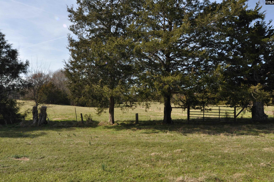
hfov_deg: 81.3
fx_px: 160
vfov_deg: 59.4
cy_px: 91
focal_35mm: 21
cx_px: 137
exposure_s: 1/200
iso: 320
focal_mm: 14
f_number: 7.1
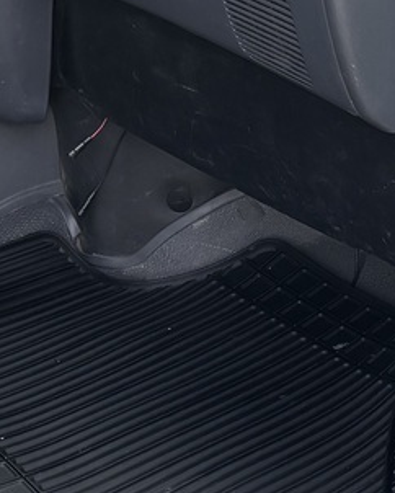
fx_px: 1766
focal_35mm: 121
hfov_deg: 12.5
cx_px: -39
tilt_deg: -11.7
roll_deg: +2.7
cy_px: -137
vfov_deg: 15.2
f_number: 1.6
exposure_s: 1/335
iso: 50
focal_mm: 5.96
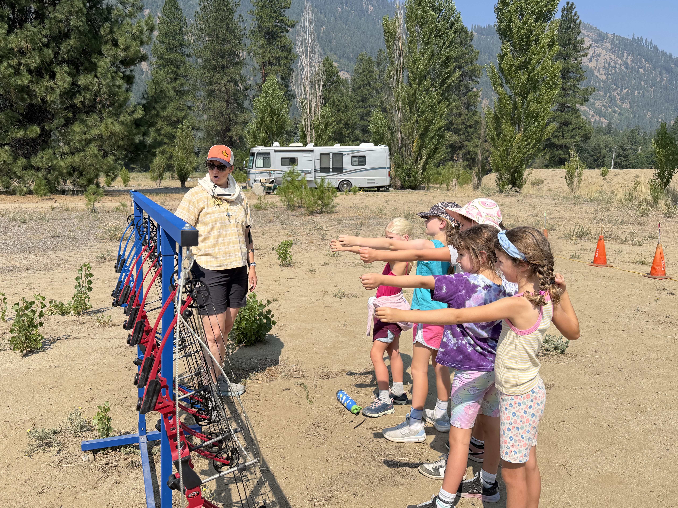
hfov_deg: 65.3
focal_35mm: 27
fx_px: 529
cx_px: 320
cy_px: 253
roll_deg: -0.3
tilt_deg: -7.0
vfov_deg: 51.4
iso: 80
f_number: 1.78
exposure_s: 1/5714
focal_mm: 6.76
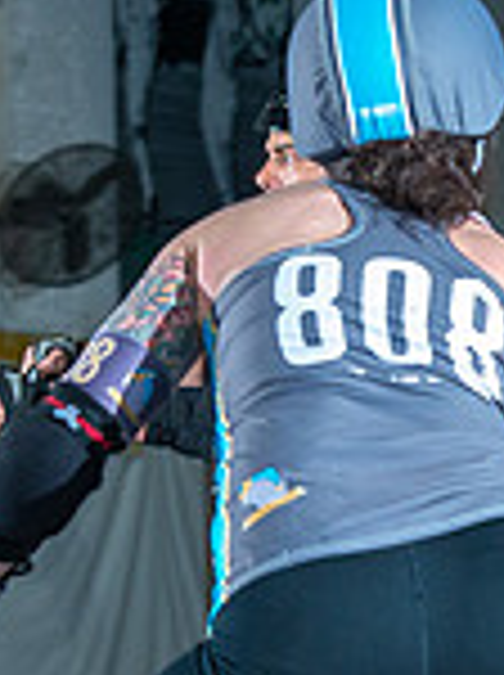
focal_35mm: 419
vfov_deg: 4.7
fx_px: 8157
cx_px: 583
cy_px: 571
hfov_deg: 3.5
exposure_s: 1/160
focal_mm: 105
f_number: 7.1
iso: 800
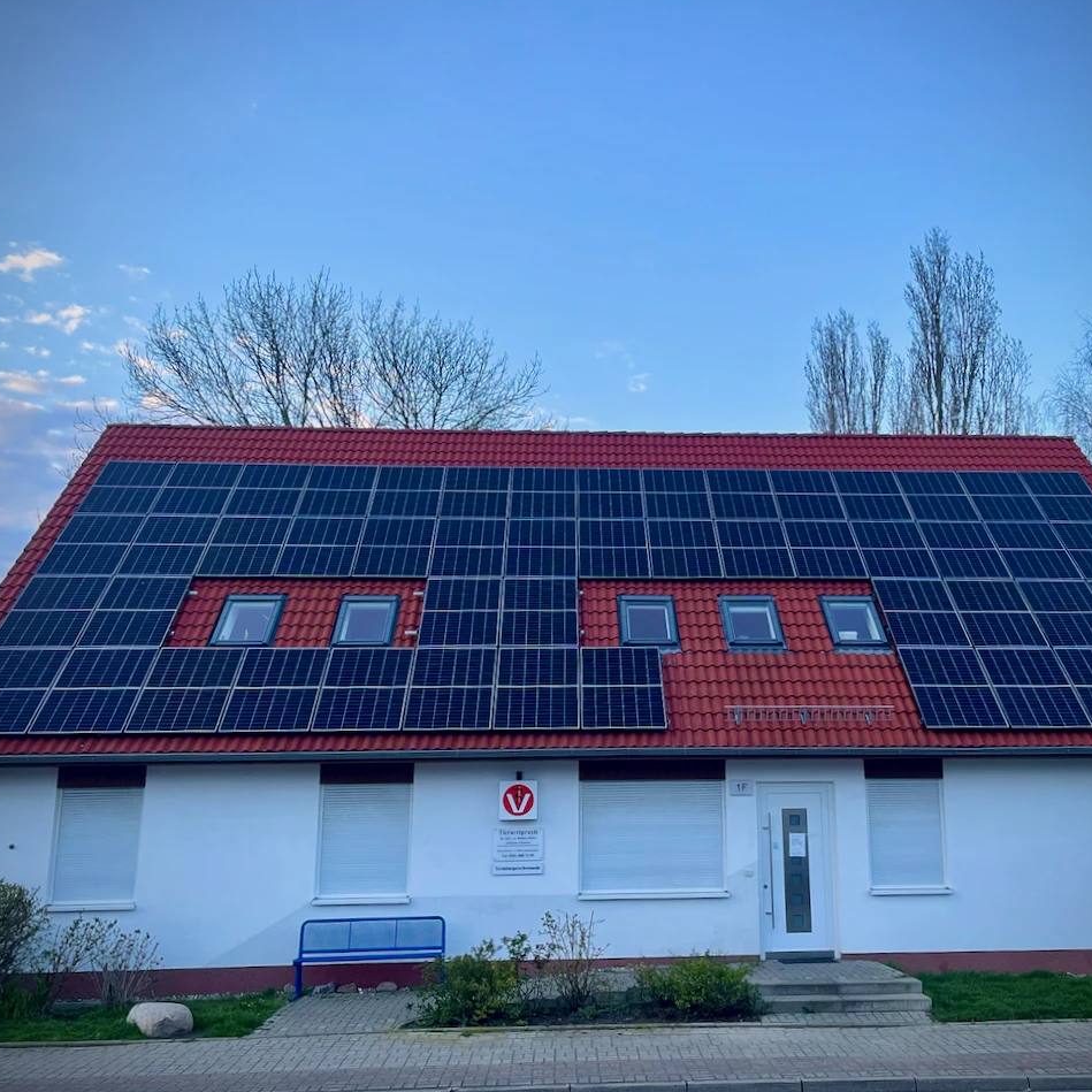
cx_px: 589
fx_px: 1106
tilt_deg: +11.7
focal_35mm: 31
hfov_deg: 52.5
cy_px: 540
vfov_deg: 52.5
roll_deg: +2.1
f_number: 1.6
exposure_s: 1/397
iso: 50
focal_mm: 5.1
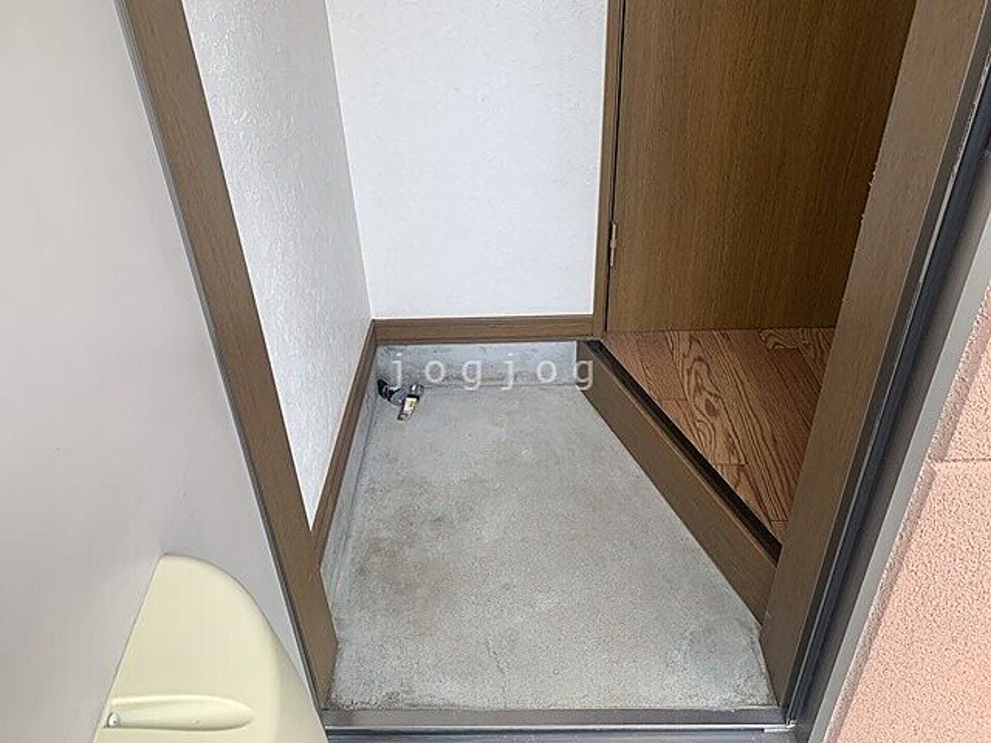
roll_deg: +2.7
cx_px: 496
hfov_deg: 67.3
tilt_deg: -33.0
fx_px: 744
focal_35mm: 26
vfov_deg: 53.1
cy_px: 372
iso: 40
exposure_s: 1/100
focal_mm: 4.25
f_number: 1.8
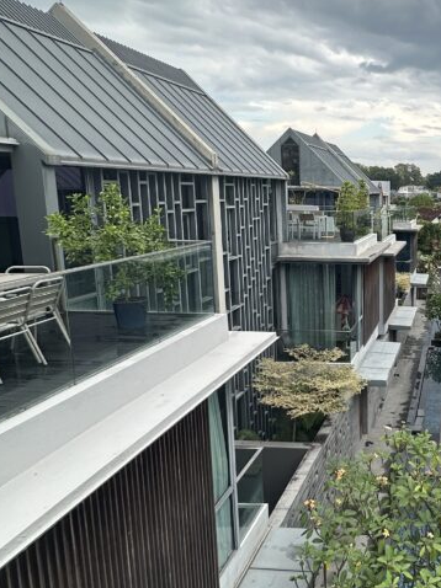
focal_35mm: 30
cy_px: 274
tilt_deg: -9.8
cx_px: 459
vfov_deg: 59.9
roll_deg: -1.8
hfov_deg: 39.9
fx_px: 510
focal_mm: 2.22
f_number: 2.2
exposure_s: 1/363
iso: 40
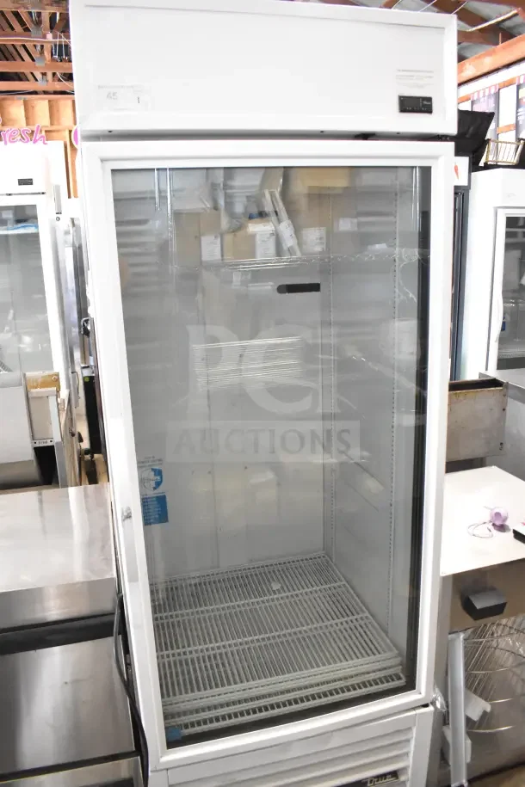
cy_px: 394
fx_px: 591
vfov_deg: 67.4
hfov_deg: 47.9
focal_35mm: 27
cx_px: 262
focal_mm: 18
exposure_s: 1/100
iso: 6400
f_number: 5
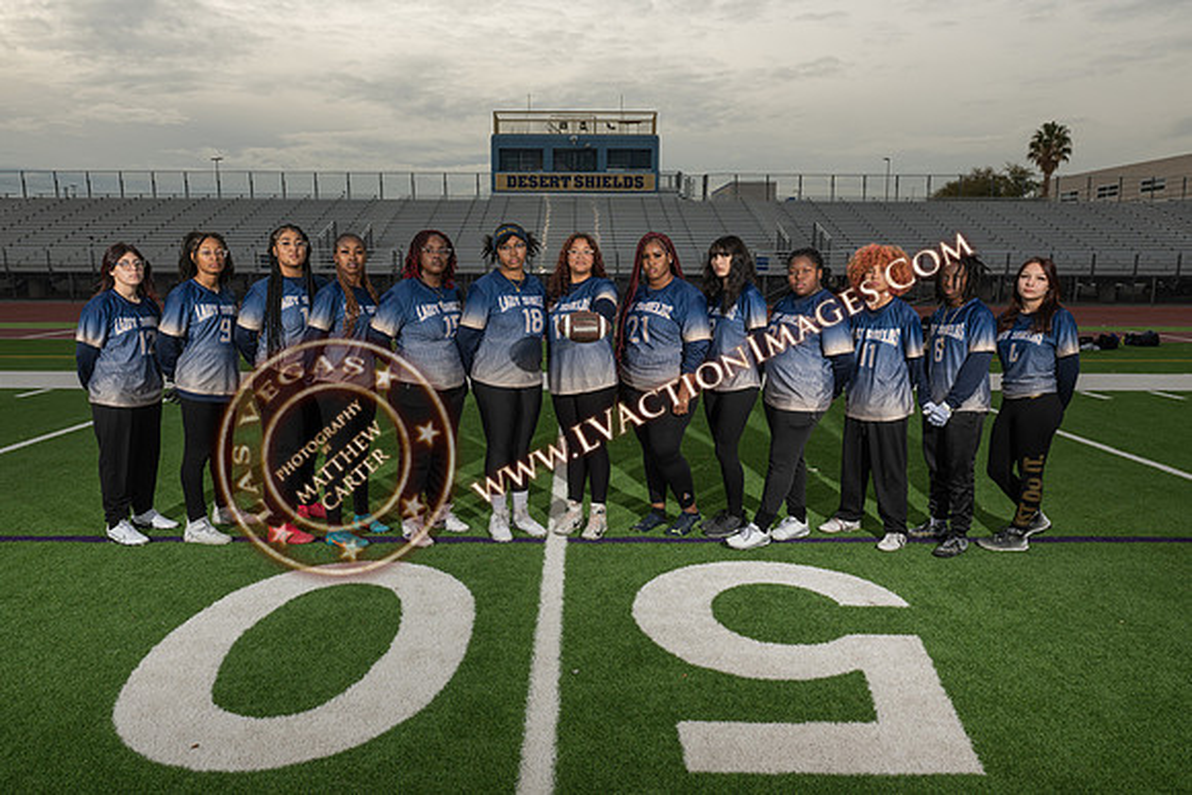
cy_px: 412
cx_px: 579
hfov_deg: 70.4
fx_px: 845
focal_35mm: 26
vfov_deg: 50.4
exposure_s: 1/200
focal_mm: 24
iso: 160
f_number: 8
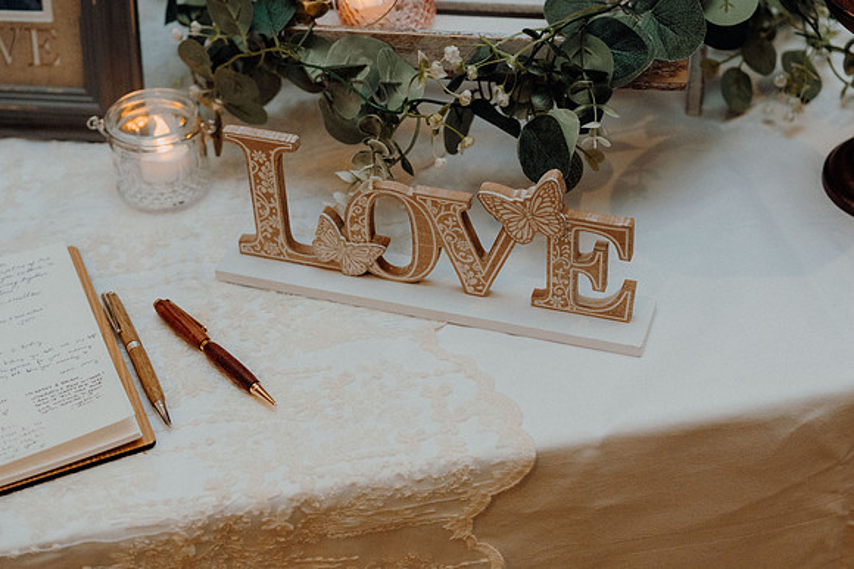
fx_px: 1661
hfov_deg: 28.8
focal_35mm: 70
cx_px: 427
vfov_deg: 19.5
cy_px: 284
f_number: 3.5
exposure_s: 1/160
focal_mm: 70
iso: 3200
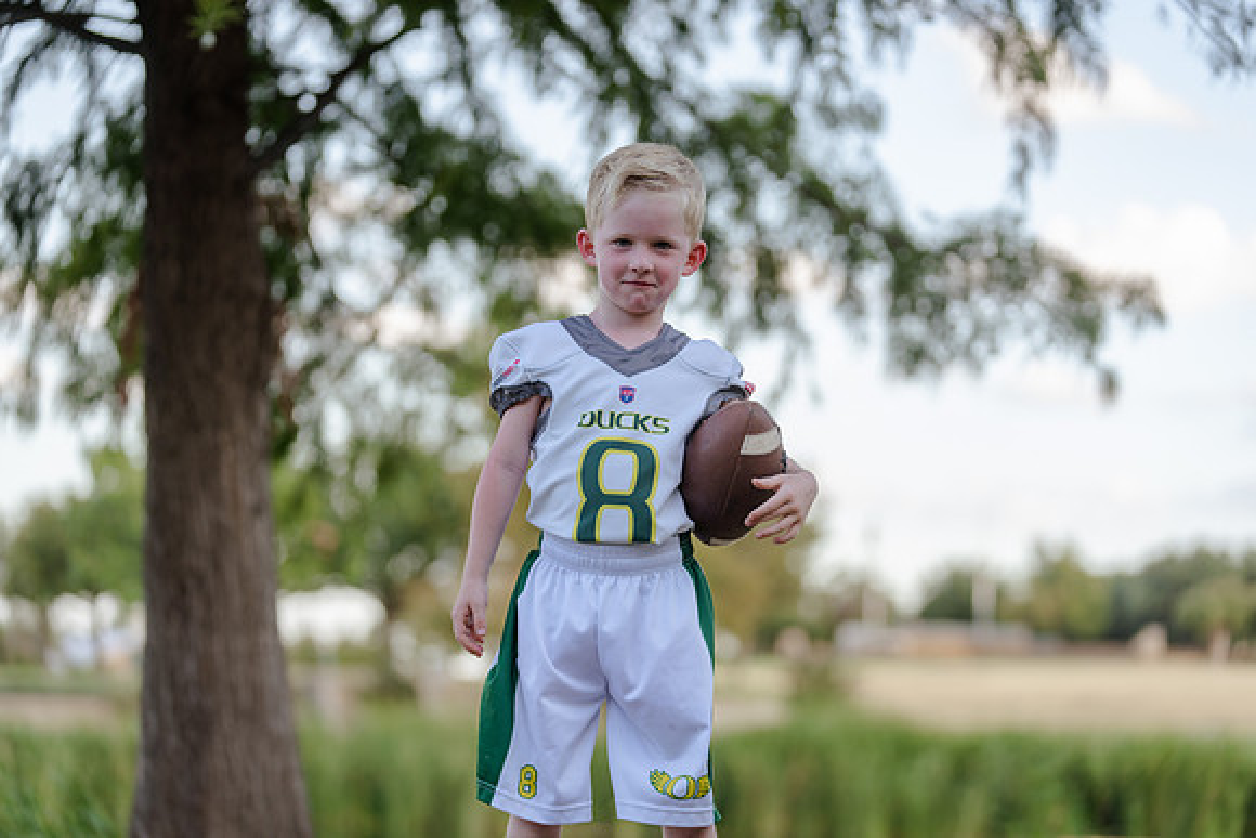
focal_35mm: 106
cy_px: 419
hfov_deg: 19.3
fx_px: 3699
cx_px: 628
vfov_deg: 12.9
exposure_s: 1/320
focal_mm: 106
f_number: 2.8
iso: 160
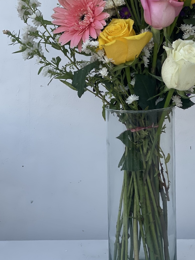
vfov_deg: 15.9
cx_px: 146
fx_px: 924
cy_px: 45
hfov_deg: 12.0
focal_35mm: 123
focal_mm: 7.5
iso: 20
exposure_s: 1/227
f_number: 2.2
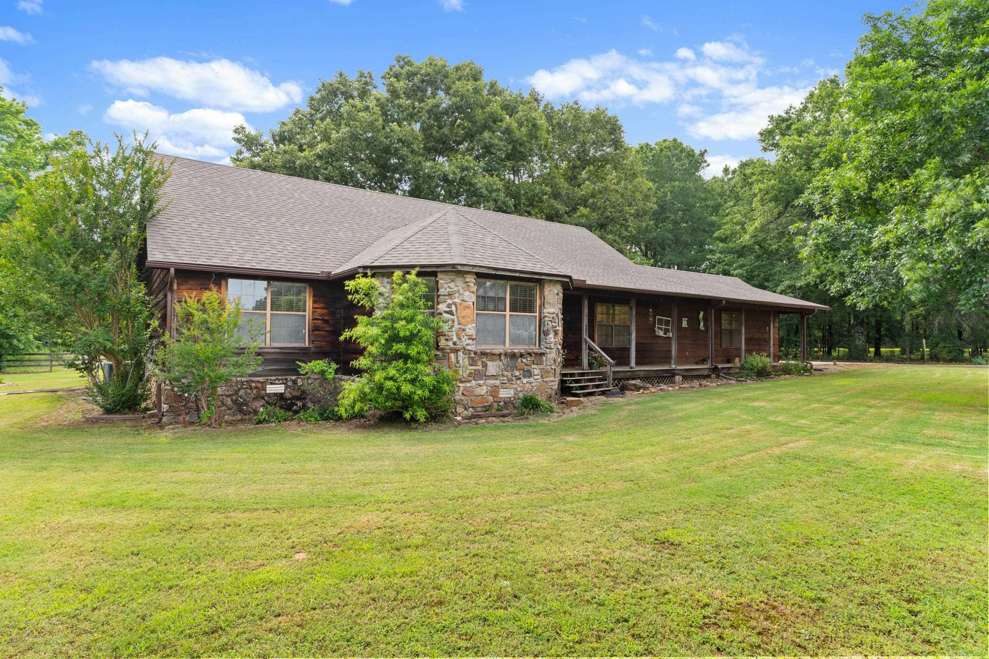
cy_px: 330
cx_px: 494
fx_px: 532
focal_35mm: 19
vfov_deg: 63.6
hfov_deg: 85.9
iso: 320
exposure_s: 1/60
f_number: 7.1
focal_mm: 12.9
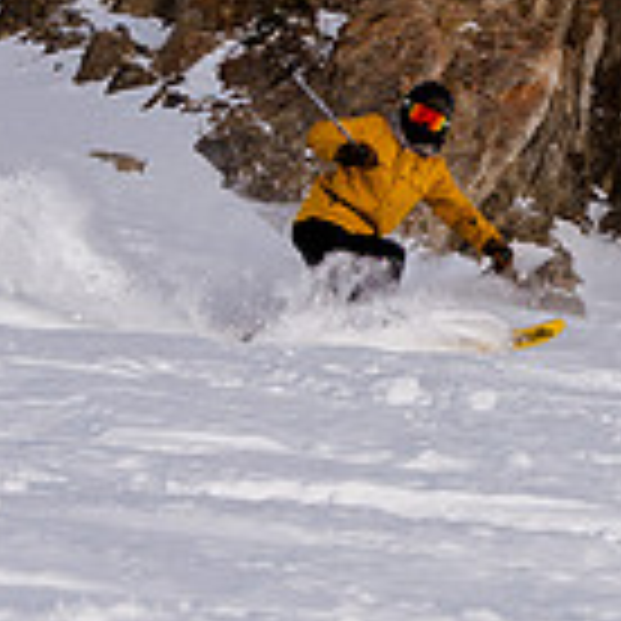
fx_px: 3694
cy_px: 308
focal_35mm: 182
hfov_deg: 9.4
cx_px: 846
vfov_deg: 9.6
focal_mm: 34
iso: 160
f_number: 8
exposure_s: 1/640
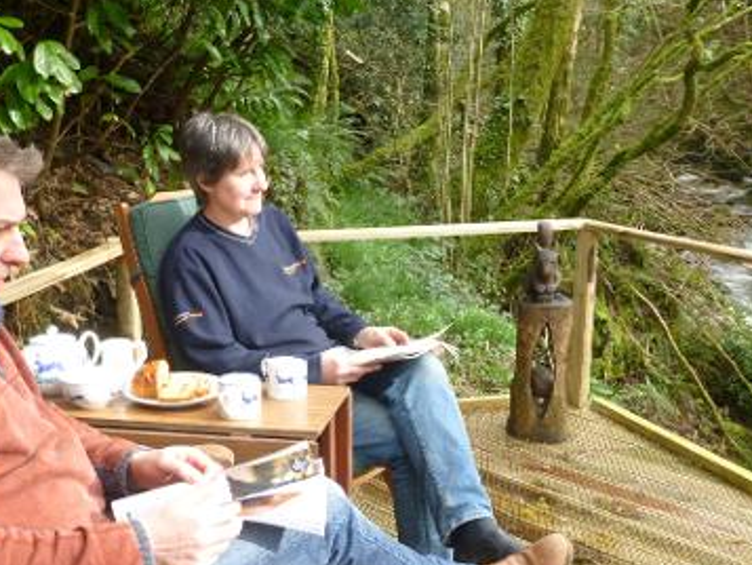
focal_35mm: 42
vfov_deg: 34.4
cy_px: 273
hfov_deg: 44.8
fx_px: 913
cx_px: 362
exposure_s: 1/60
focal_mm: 5.4
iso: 160
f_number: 3.6
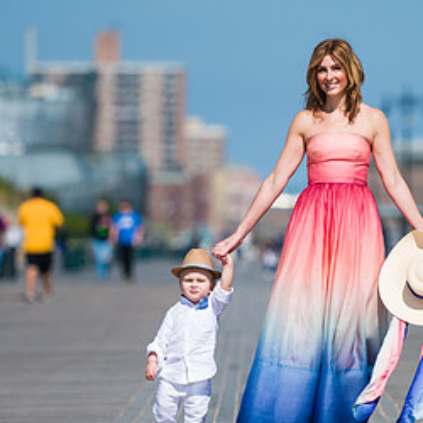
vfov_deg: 4.7
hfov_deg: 4.7
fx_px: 5184
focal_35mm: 375
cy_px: 188
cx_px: 315
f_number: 3.2
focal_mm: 190
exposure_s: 1/6400
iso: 200
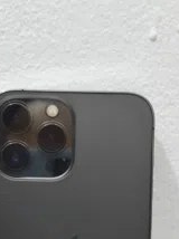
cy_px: 214
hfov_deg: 33.5
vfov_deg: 40.6
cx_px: 88
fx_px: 297
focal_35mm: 43
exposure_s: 1/94.3
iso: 1379
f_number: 1.69
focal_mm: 7.01
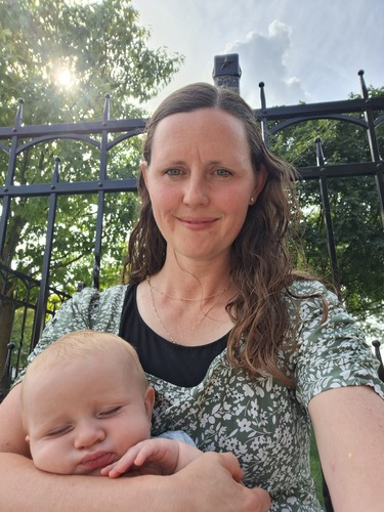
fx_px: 370
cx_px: 192
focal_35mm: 25
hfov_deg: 54.9
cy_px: 256
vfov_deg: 69.4
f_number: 2.2
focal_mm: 3.72
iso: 50
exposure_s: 1/484
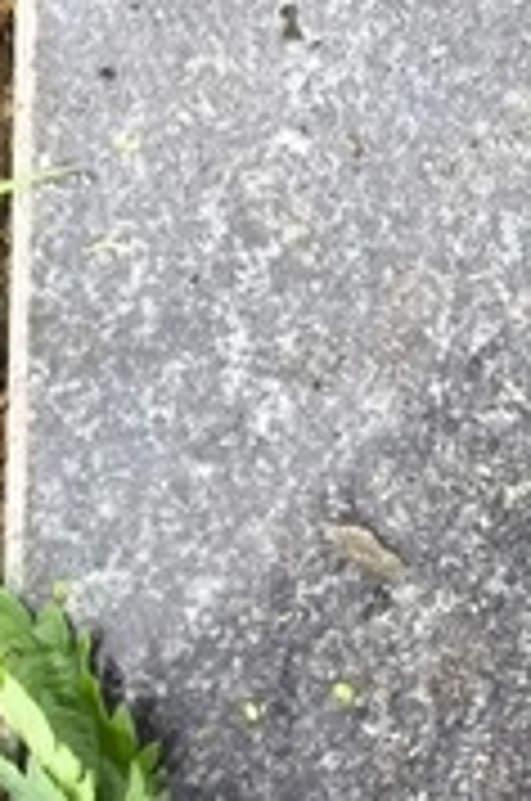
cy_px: -414
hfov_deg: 5.6
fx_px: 5197
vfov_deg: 8.6
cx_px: 1429
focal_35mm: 234
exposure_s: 1/60
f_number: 1.7
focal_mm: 4.71
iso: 80
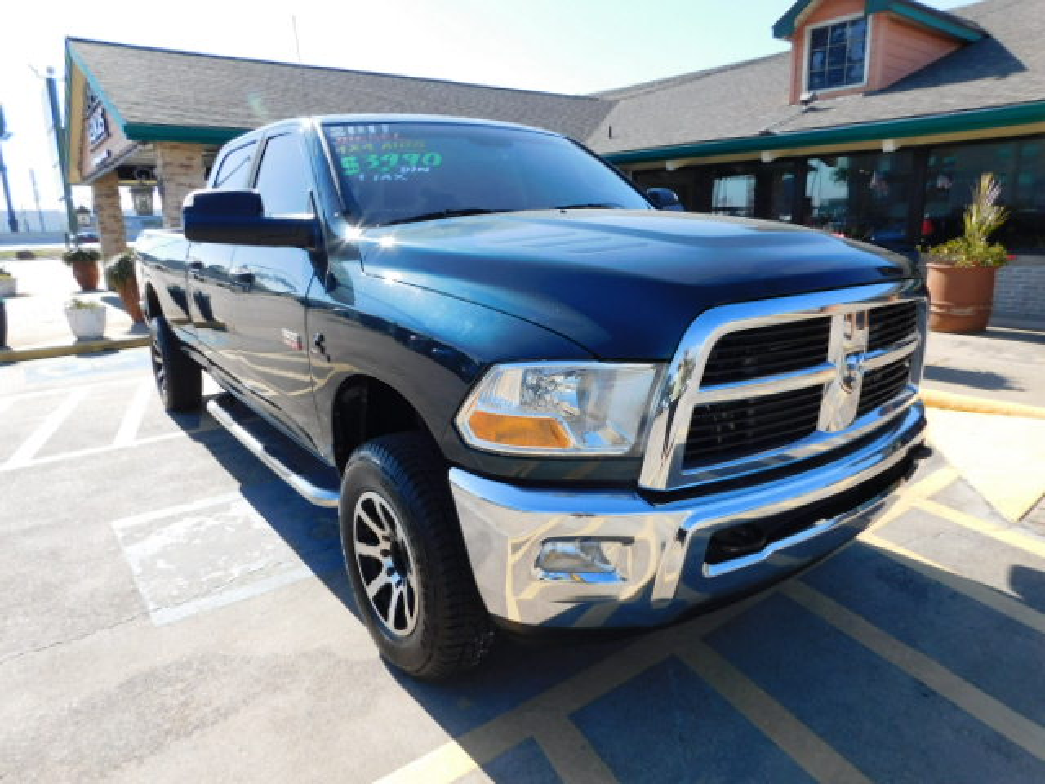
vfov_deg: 58.9
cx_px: 522
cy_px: 392
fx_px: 694
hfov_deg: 73.9
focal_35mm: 23
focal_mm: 4
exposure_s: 1/1000
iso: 125
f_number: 3
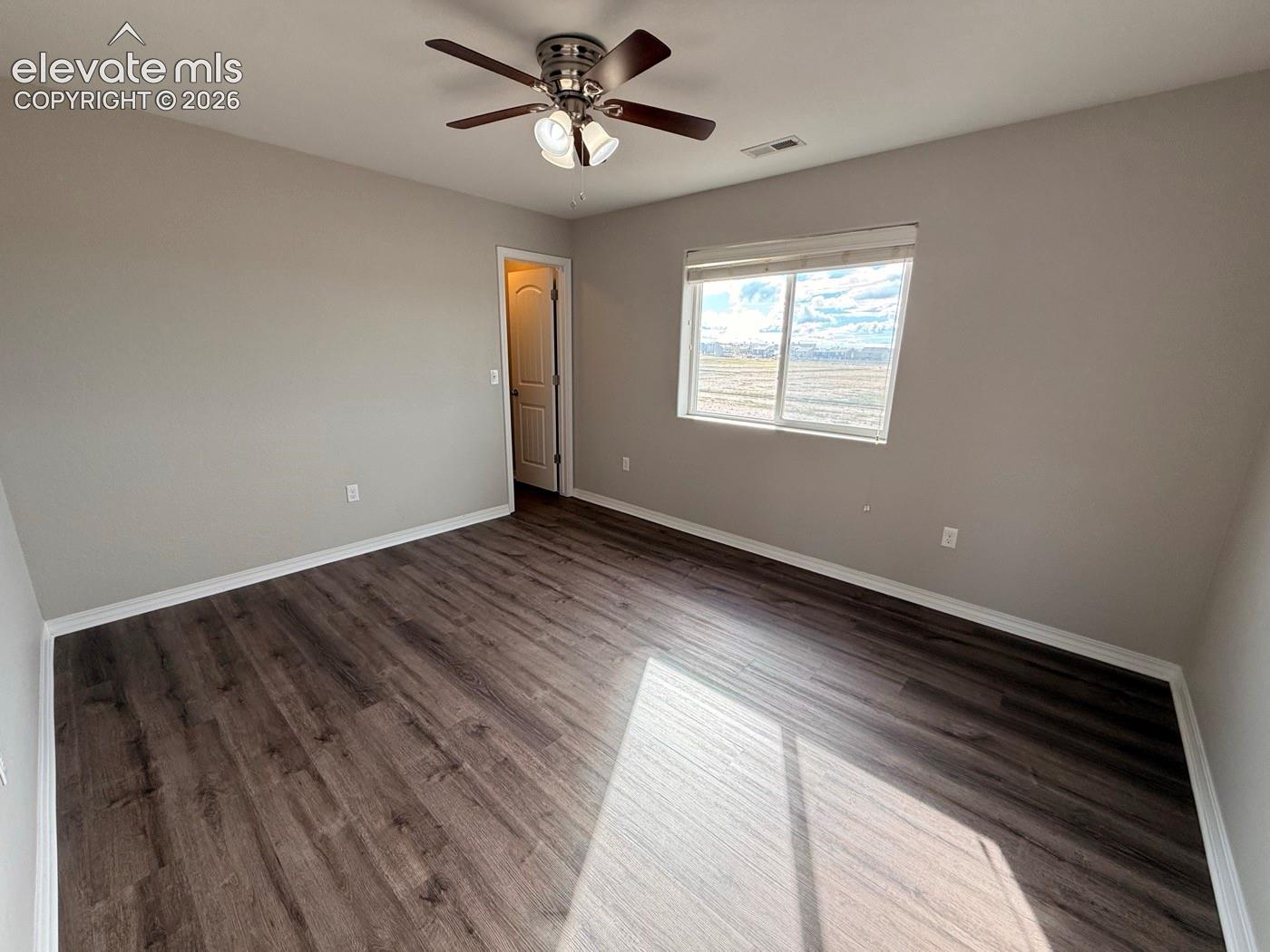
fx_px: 514
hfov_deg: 102.1
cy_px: 476
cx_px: 635
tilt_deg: -13.9
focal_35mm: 14
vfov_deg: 85.7
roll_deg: -1.1
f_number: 2.2
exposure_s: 1/155
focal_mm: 2.22
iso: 64
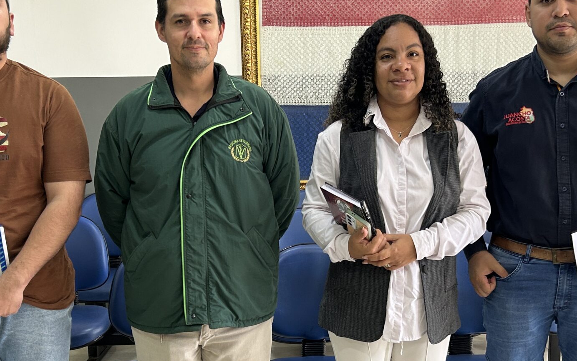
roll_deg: +1.3
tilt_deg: -13.0
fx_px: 802
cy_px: 258
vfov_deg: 25.1
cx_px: 294
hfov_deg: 39.6
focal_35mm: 51
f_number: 1.5
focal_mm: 5.7
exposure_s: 1/121
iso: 125
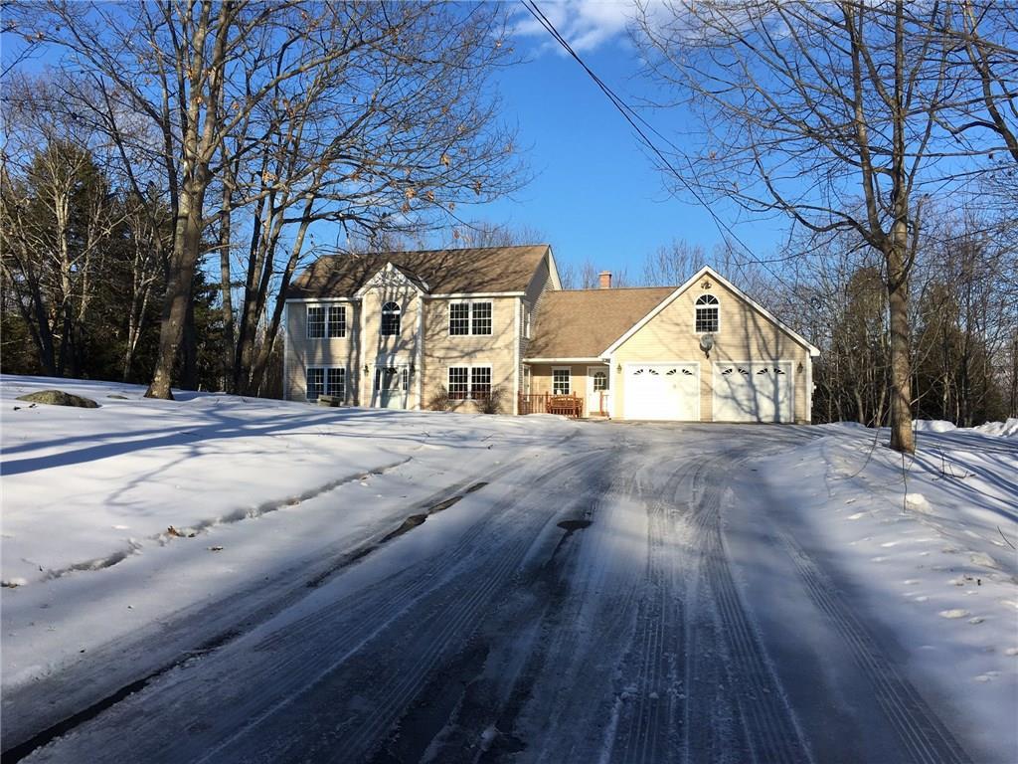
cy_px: 382
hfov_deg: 61.7
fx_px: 853
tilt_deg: +0.6
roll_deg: -0.3
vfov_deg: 48.2
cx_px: 509
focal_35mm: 29
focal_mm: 4.15
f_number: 2.2
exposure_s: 1/1399
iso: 25
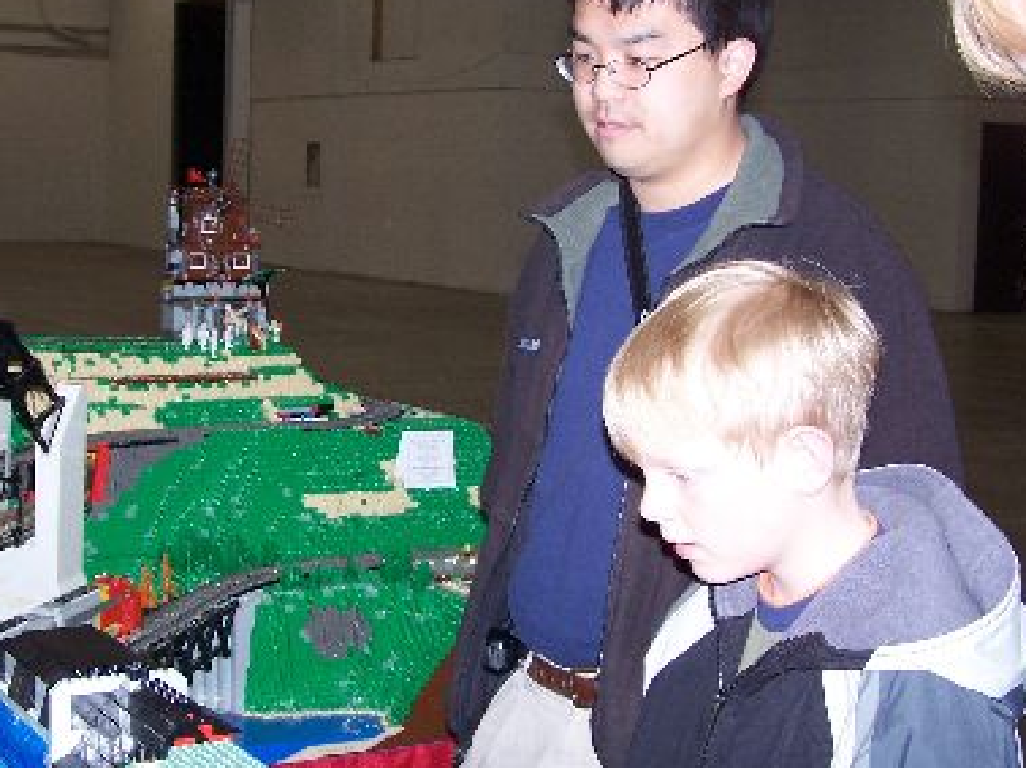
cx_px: 391
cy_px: 290
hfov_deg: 31.6
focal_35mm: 61
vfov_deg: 23.9
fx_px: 1807
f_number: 2.8
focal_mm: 6.7
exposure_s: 1/60
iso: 140
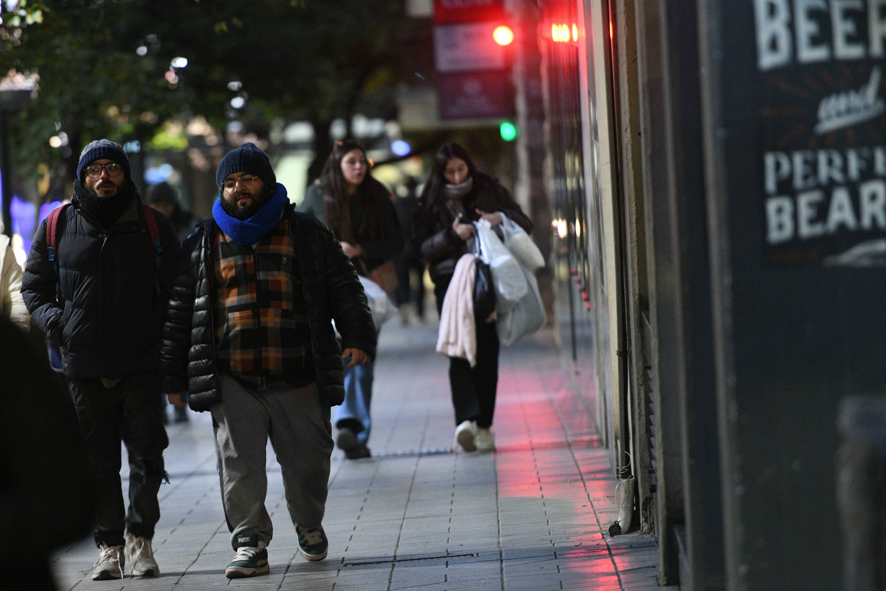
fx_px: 6448
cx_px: 334
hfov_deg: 7.9
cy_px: 351
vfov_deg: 5.2
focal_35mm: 262
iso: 2500
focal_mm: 200
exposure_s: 1/60
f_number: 2.8
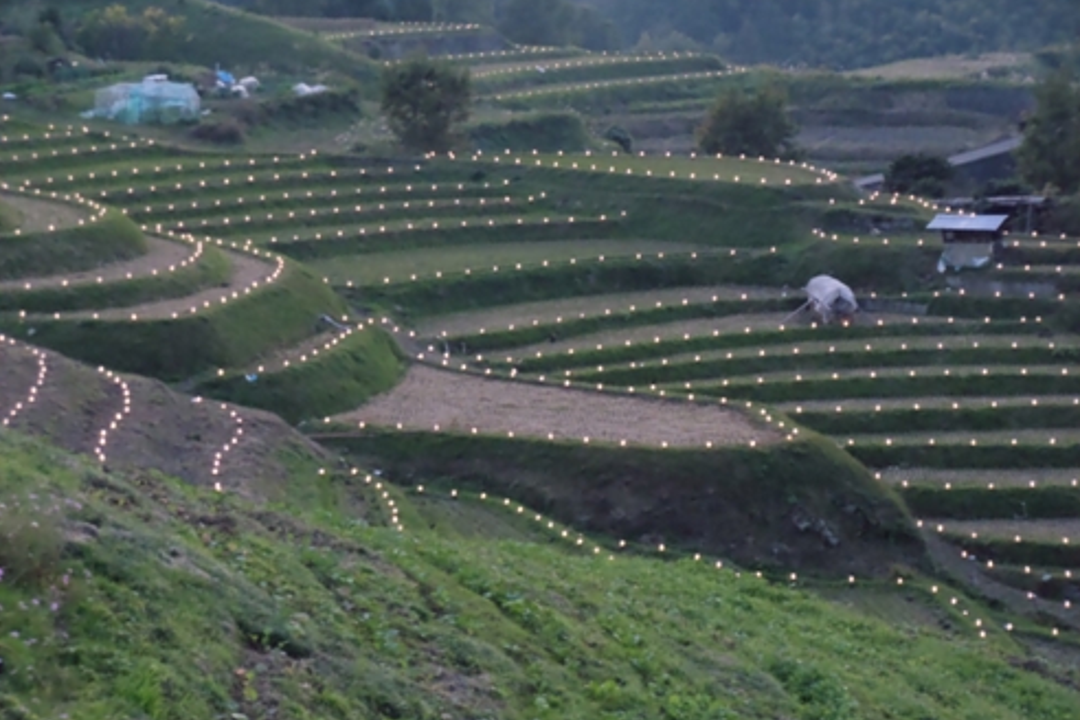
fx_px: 3090
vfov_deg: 13.3
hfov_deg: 19.8
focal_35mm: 103
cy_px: 350
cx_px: 543
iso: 3200
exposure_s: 1/20
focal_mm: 17.5
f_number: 4.7
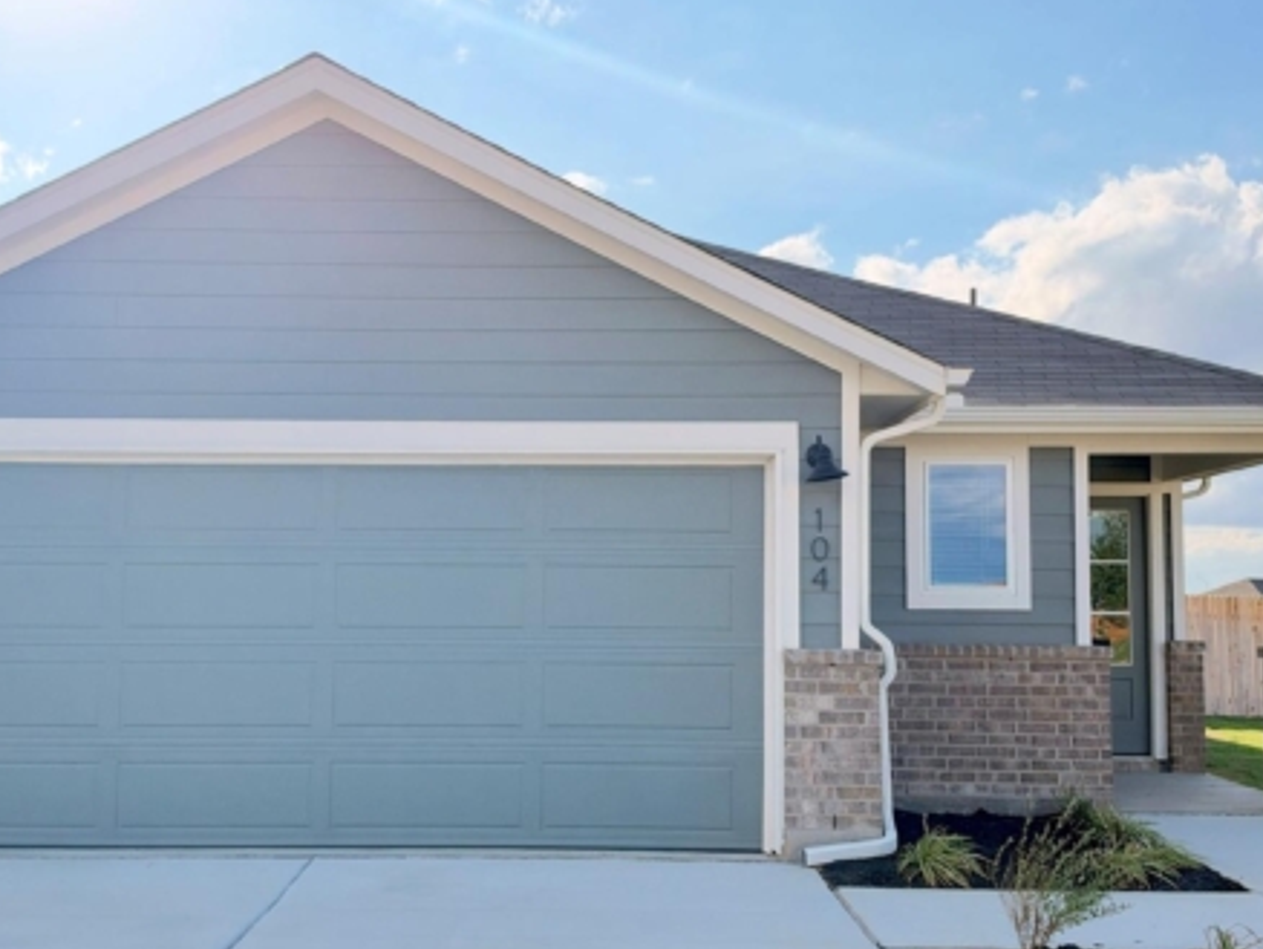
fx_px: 1168
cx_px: 577
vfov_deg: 44.2
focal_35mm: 32
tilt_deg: +3.6
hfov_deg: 56.7
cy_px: 499
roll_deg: +0.4
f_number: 1.8
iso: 100
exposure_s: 1/2577
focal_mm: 6.93
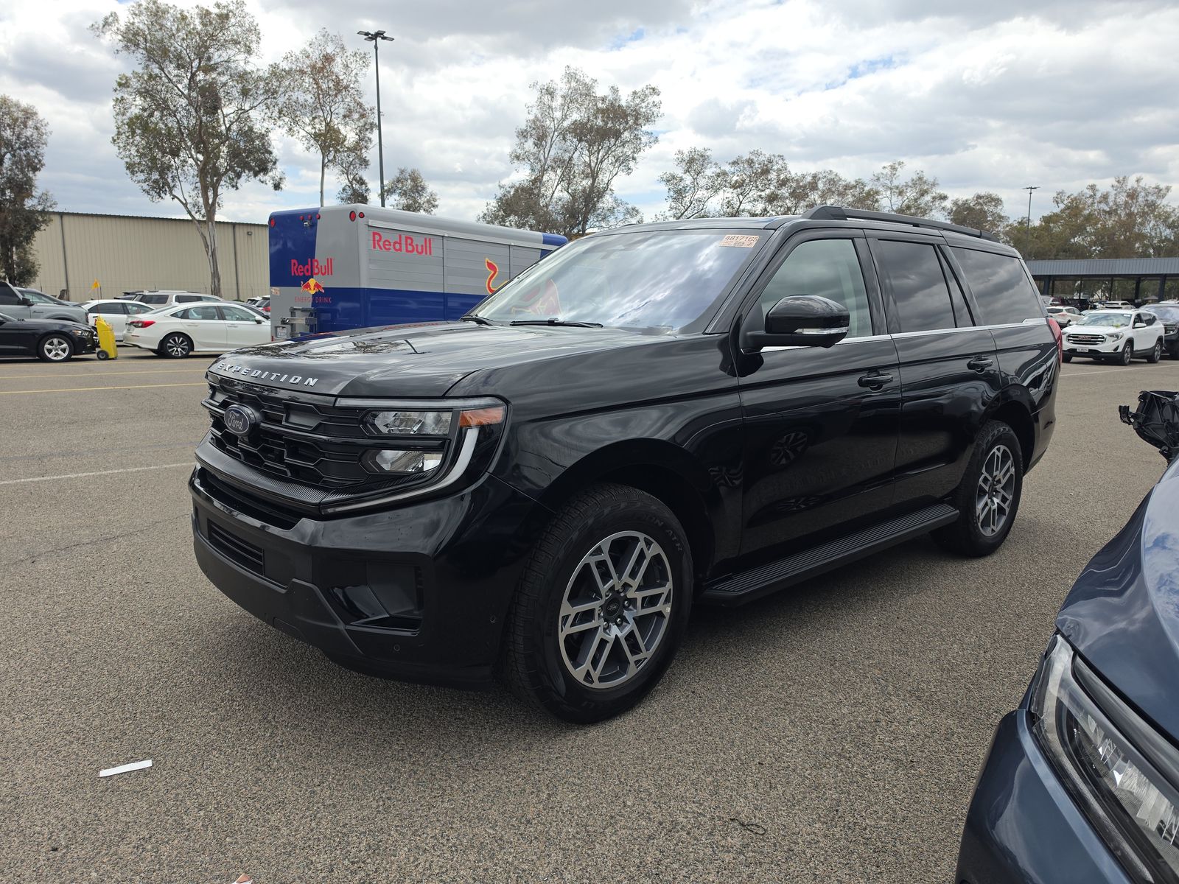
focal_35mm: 23
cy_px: 442
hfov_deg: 73.9
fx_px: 783
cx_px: 590
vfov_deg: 58.9
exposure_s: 1/728
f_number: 1.4
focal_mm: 6.5
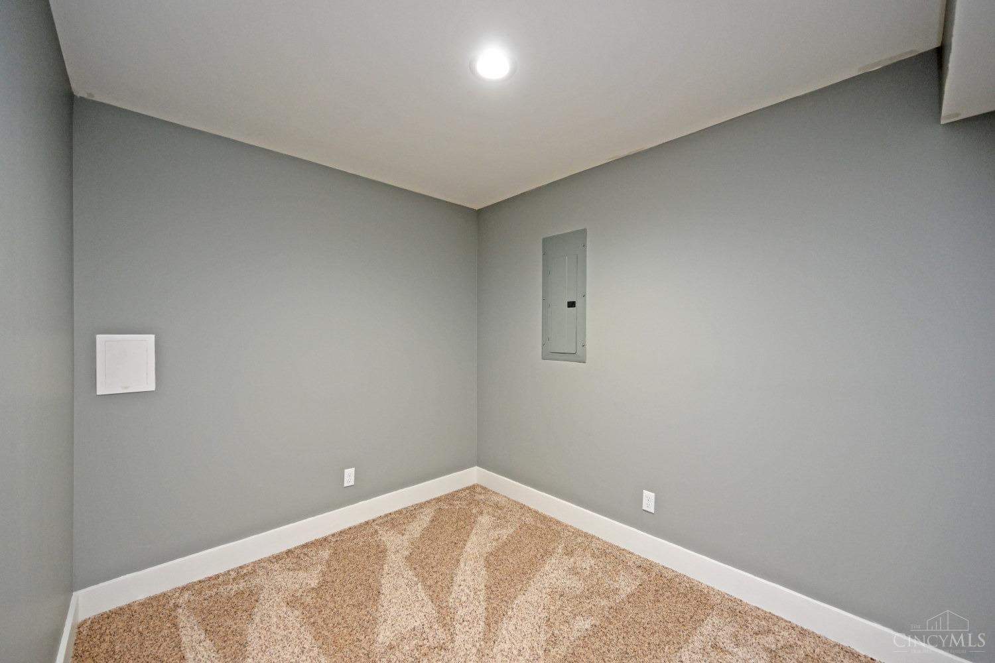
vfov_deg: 81.2
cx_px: 498
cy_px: 332
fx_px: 387
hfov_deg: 104.3
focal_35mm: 14
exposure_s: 1/60
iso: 900
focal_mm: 14
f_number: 4
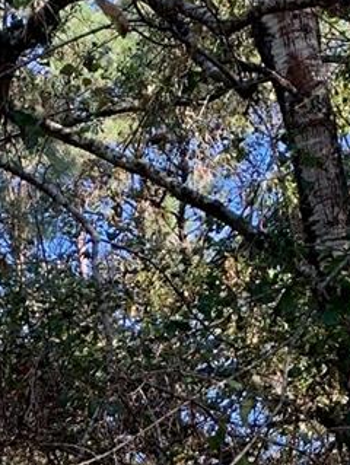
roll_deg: +2.3
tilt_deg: +7.7
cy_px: 895
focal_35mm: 125
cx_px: -120
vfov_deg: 13.7
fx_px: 1682
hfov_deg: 11.5
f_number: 1.8
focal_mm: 4.25
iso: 32
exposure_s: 1/121
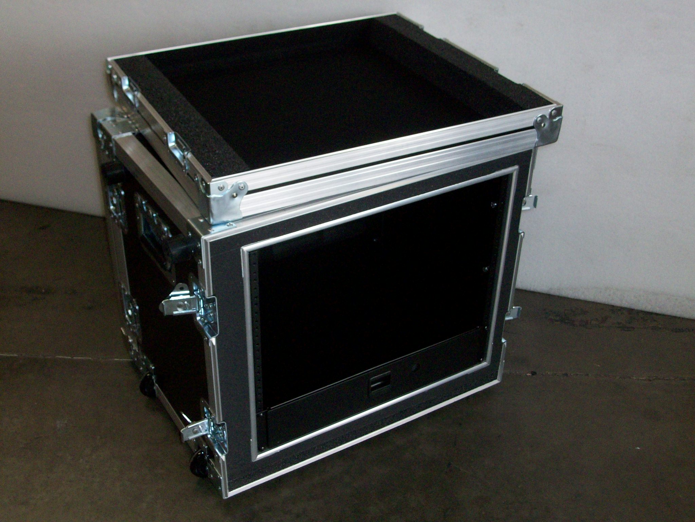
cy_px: 261
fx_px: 843
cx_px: 348
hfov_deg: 44.8
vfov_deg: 34.3
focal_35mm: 42
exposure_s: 1/65.1
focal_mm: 7.1
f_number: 3.2
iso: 160
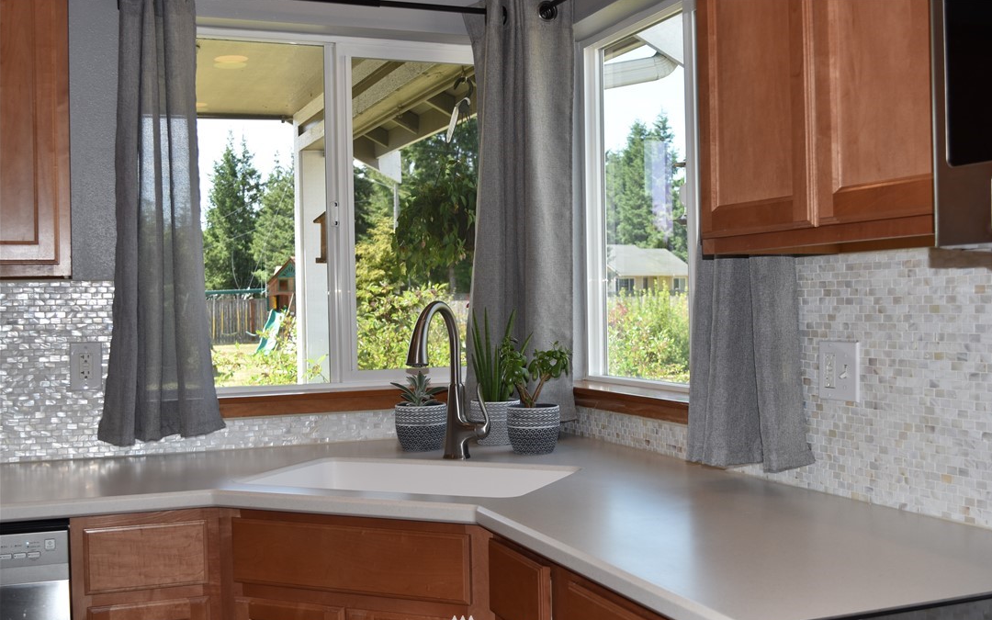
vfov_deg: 30.9
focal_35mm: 42
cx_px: 498
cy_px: 329
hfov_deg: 47.7
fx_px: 1122
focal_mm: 27
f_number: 5.6
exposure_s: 1/125
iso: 125
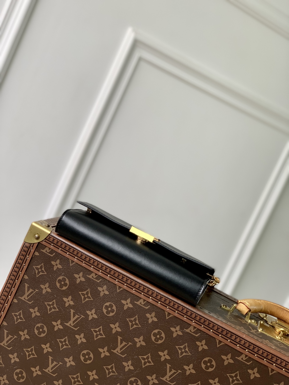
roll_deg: -24.8
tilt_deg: -6.3
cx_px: 144
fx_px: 579
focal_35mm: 52
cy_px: 192
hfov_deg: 28.0
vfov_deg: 36.8
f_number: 2.4
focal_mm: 6
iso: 40
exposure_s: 1/122
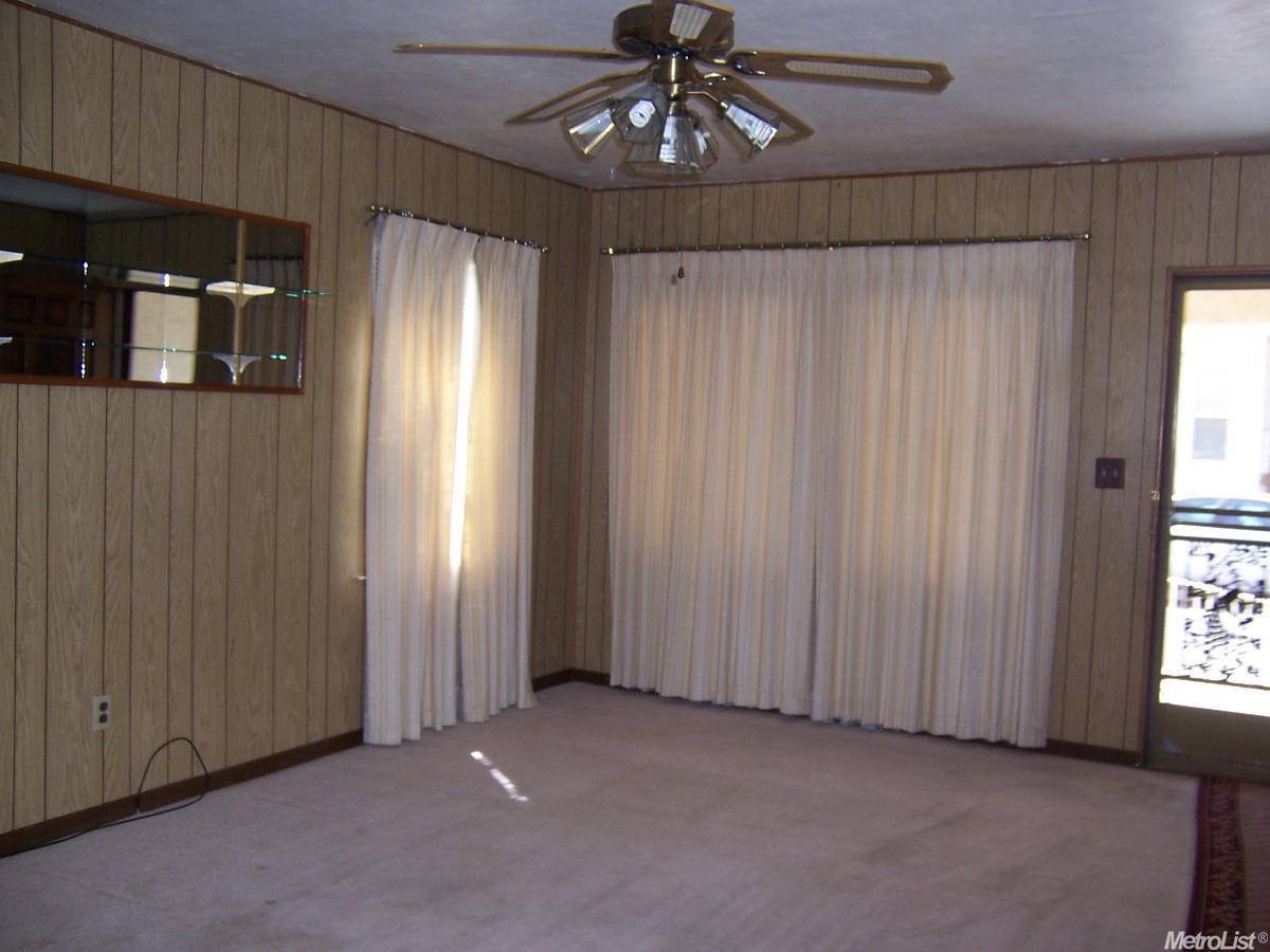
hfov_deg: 55.4
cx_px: 635
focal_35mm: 33
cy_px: 476
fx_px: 1211
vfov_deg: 42.9
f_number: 2.8
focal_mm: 5.5
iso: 80
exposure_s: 1/60
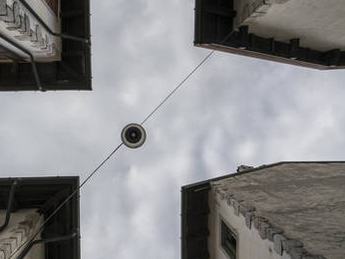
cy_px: 128
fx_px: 199
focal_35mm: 20
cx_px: 134
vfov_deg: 66.0
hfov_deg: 80.5
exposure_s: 1/200
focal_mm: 16
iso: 200
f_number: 11
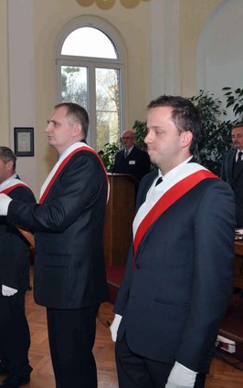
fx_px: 445
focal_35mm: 42
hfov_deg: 28.8
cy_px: 195
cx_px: 6
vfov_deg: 47.2
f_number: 13
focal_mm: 18
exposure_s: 1/60
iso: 800
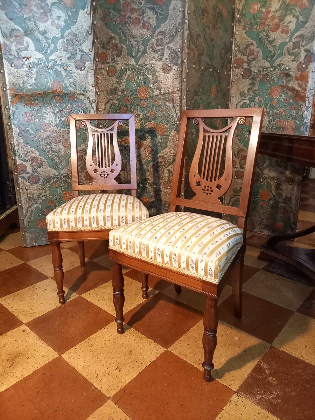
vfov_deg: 69.4
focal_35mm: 25
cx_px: 158
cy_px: 210
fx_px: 303
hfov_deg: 54.9
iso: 800
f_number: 1.8
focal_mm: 4.65
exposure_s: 1/25
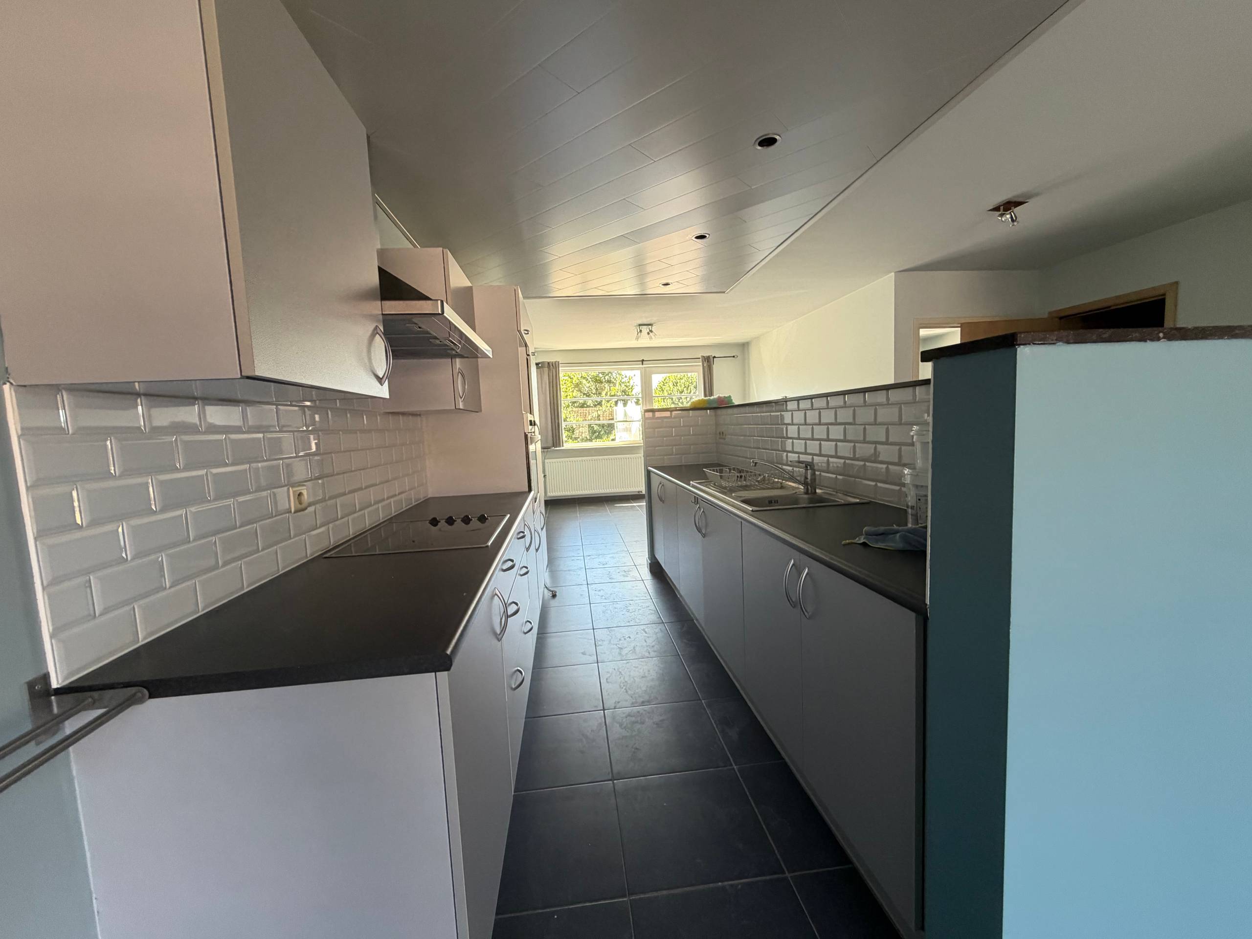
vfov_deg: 85.7
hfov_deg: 102.1
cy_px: 470
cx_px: 626
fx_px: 506
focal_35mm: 14
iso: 250
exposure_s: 1/121
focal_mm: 2.22
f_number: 2.2
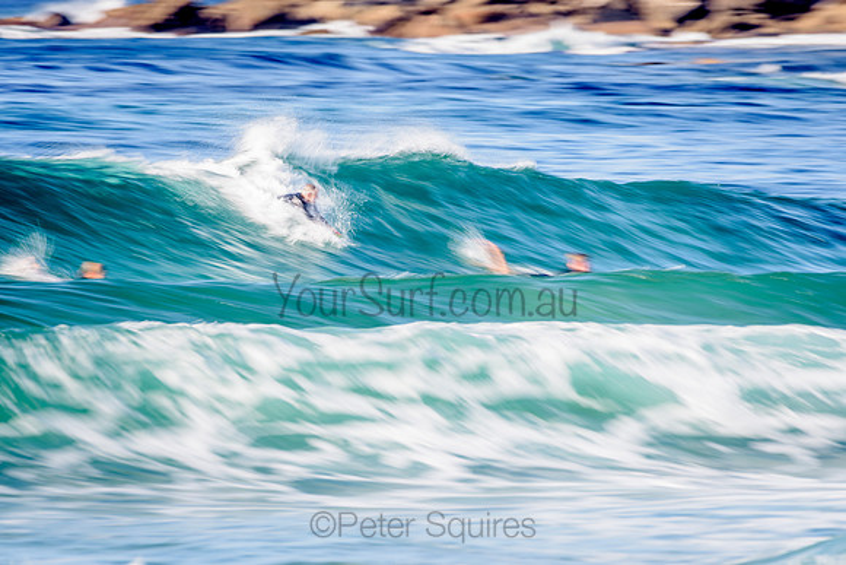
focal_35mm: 613
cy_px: 227
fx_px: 14407
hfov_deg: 3.4
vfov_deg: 2.2
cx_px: 329
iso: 31
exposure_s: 1/13
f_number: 9
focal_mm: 500
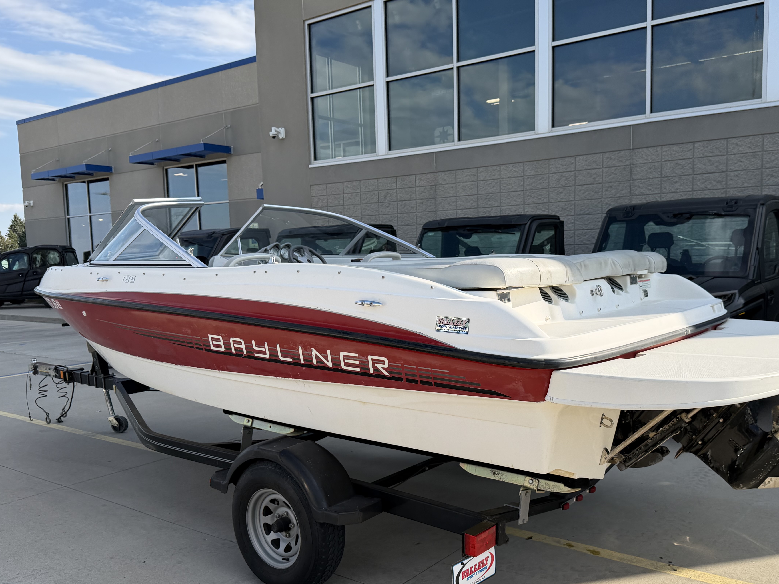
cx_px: 445
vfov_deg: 44.0
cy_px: 337
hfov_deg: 56.6
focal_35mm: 32
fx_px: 720
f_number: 1.78
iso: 100
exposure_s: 1/3584
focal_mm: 6.76
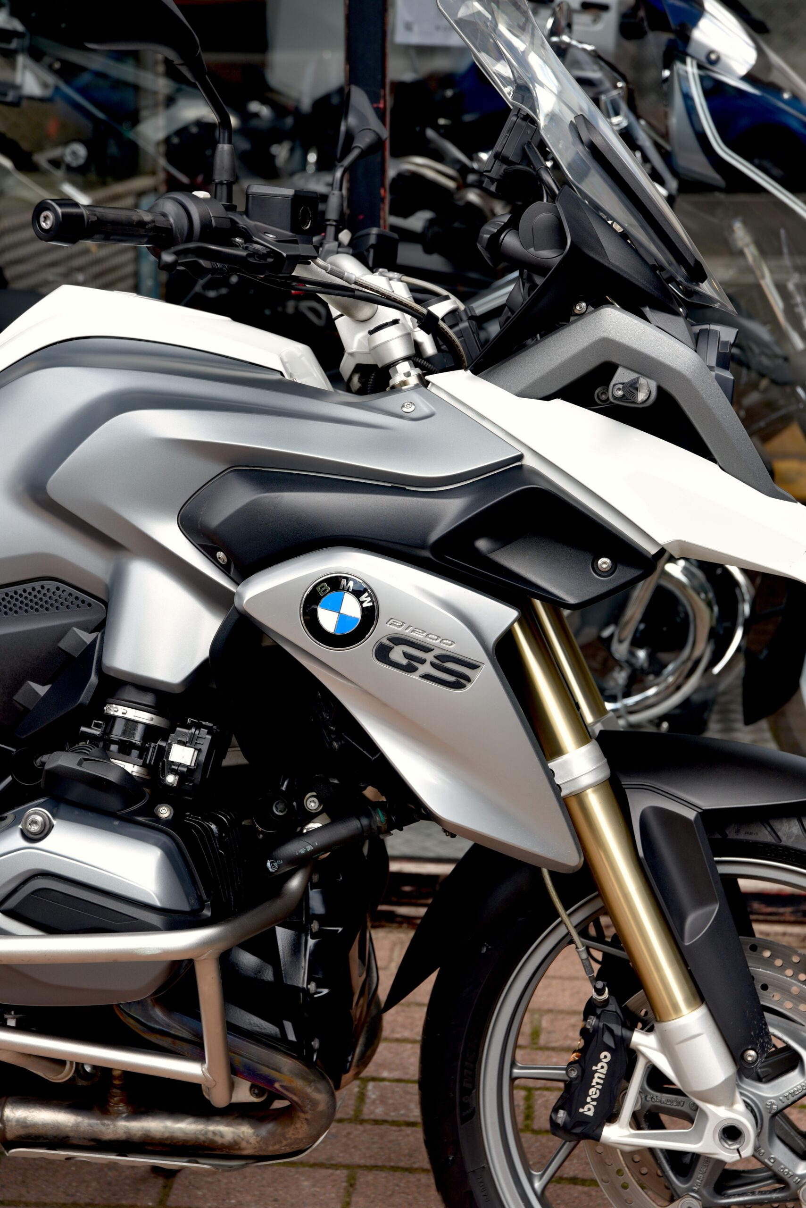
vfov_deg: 28.8
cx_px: 403
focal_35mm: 70
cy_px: 604
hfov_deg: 19.5
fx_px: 2348
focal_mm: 70
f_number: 5.6
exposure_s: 1/125
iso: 200
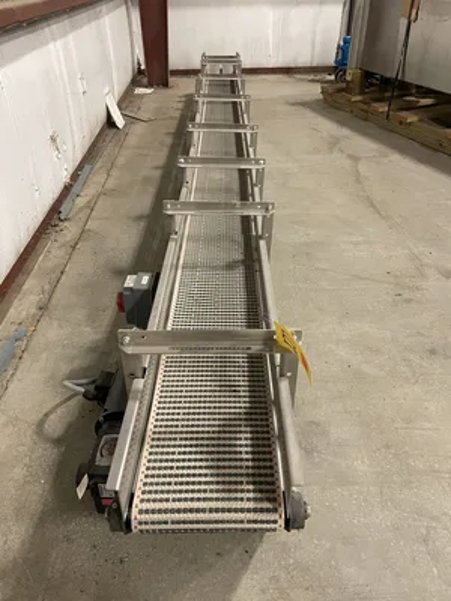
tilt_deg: -35.6
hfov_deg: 53.1
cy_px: 300
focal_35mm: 26
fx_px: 452
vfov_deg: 67.3
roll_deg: +0.8
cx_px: 226
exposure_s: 1/60
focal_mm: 4.2
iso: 400
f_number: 1.6
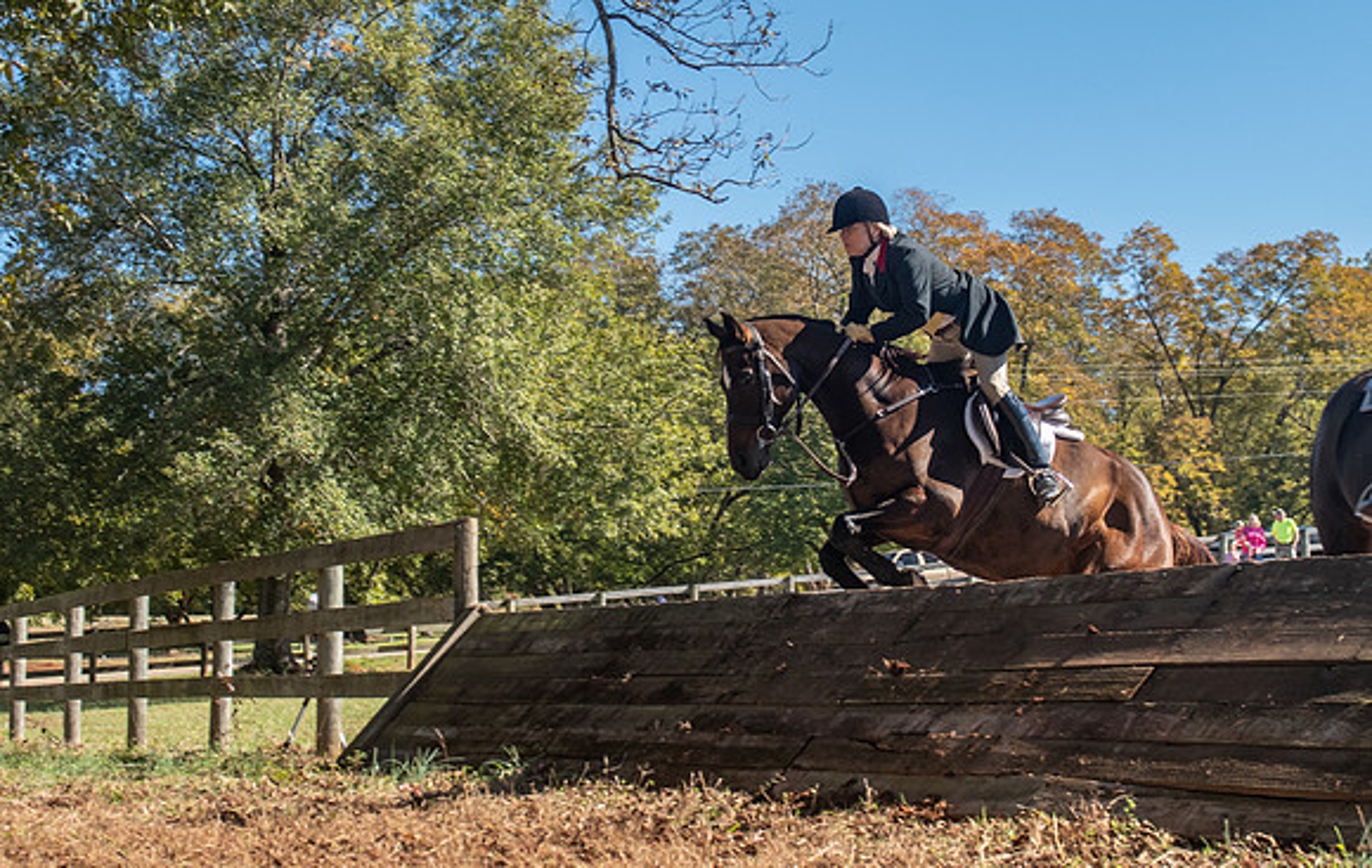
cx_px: 690
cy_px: 377
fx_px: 2297
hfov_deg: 33.3
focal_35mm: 61
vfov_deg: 21.4
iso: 400
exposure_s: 1/320
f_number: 4
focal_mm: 32
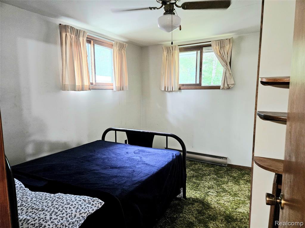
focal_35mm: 23
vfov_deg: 58.9
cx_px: 152
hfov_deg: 73.9
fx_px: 203
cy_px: 114
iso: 800
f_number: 1.8
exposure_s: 1/120
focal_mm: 5.4
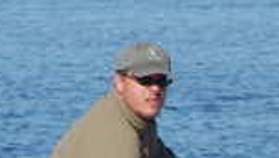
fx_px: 7468
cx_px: 251
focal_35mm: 1008
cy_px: 277
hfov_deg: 2.1
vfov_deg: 1.2
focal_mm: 33.8
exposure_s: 1/312
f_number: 7
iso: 50
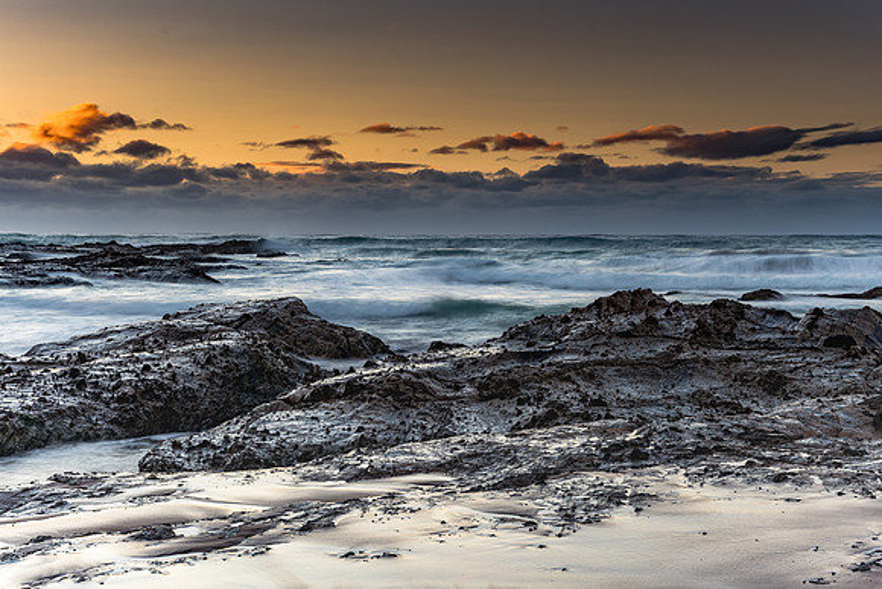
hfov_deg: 37.4
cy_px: 294
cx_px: 441
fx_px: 1303
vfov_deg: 25.5
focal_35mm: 53
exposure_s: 1
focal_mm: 35
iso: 80
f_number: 9
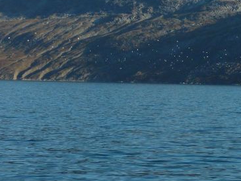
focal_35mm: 138
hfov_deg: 14.2
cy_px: 51
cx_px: 184
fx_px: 961
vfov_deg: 10.7
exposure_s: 1/400
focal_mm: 10.3
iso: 80
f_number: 4
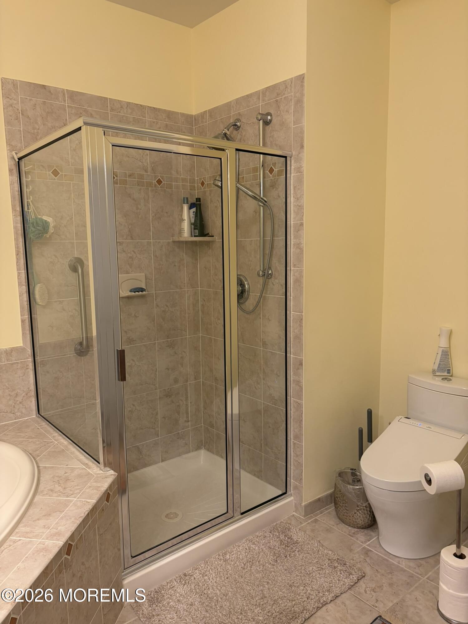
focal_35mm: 26
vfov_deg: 67.3
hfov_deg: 53.1
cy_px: 312
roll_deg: +1.6
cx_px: 234
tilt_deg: -4.8
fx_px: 469
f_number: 1.6
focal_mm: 5.96
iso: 100
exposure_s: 1/60
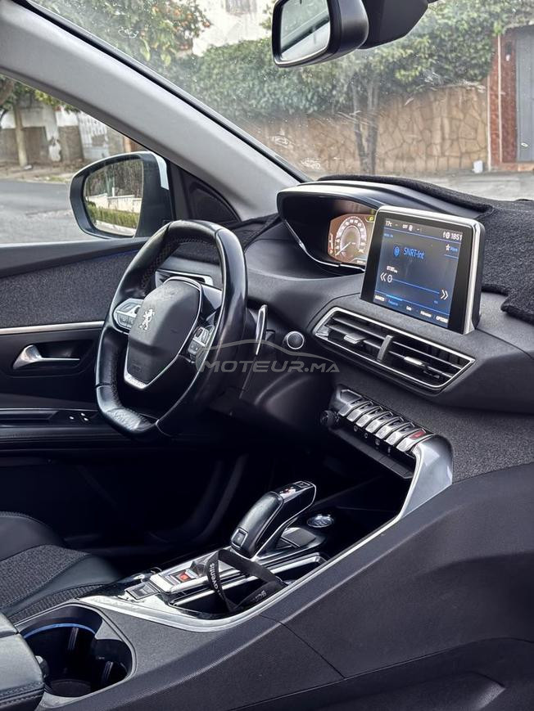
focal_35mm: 48
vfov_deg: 39.7
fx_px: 987
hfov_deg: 30.3
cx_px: 267
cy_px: 356
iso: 250
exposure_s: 1/46
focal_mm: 6.76
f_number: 1.78
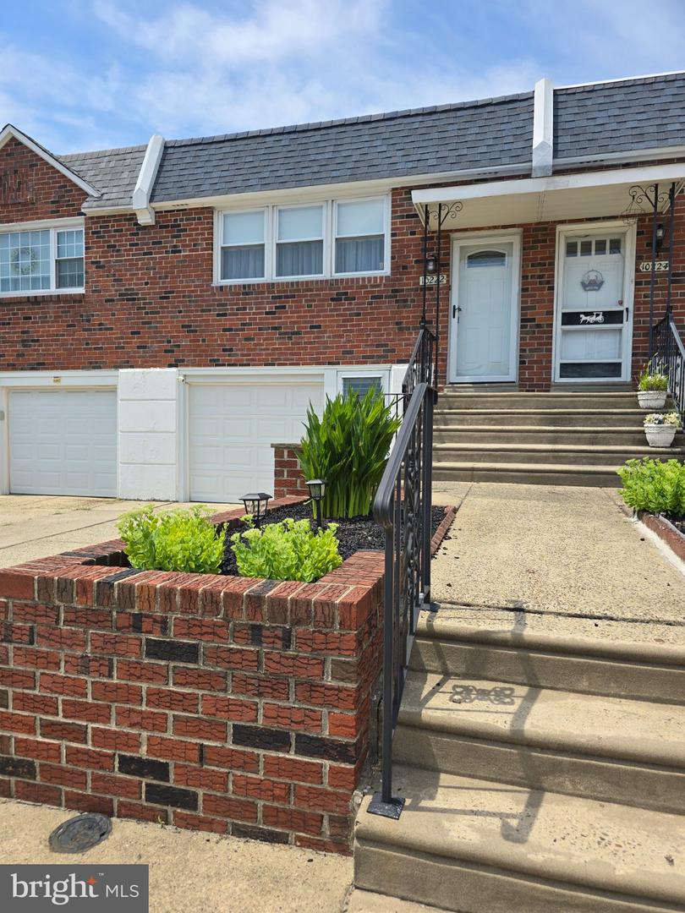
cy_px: 456
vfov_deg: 73.9
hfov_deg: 58.9
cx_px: 342
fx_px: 607
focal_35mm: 23
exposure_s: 1/866
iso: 12
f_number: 1.7
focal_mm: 6.3
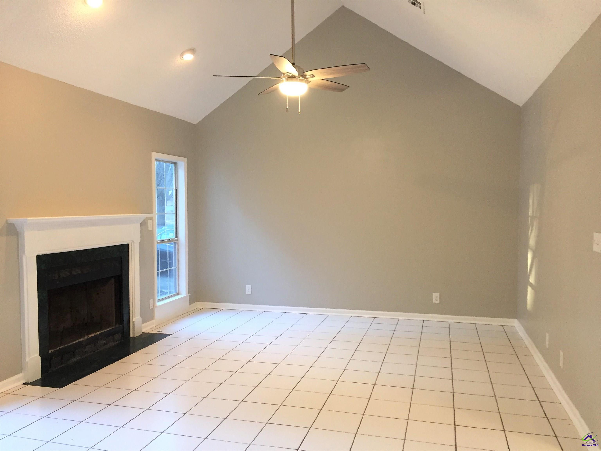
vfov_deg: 48.2
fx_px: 503
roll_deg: +0.4
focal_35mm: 29
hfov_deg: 61.7
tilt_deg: -2.2
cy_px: 226
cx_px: 300
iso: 125
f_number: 2.2
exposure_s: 1/30
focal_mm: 4.15
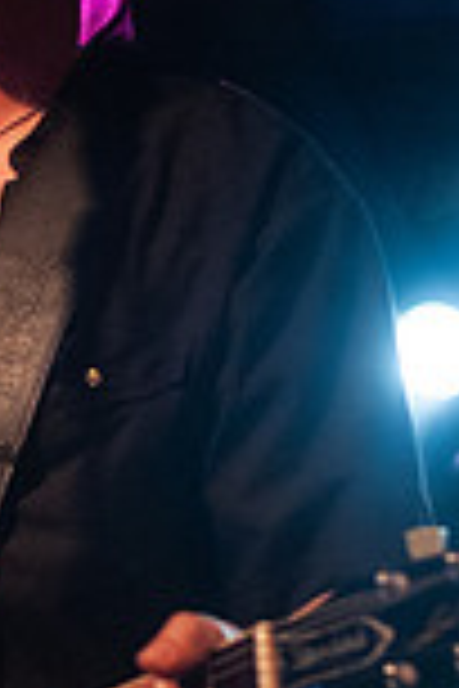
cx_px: 65
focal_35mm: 154
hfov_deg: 8.9
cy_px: 405
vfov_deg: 13.3
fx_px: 2945
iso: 800
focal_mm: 35
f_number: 2.8
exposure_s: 1/50
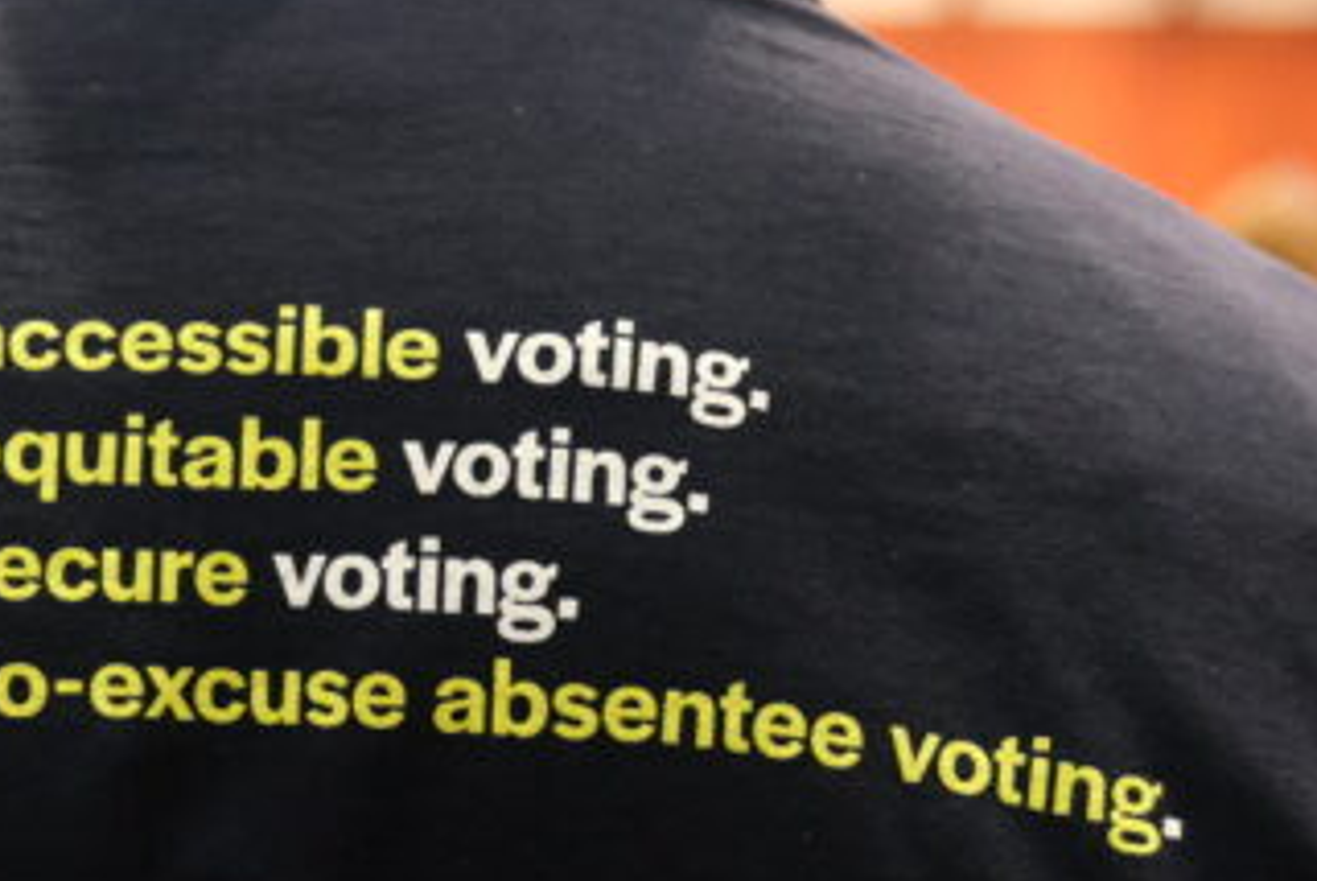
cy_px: 469
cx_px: 453
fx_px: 3222
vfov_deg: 15.6
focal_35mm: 88
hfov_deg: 23.0
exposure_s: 1/58
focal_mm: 31.1
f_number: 2.8
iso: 3200
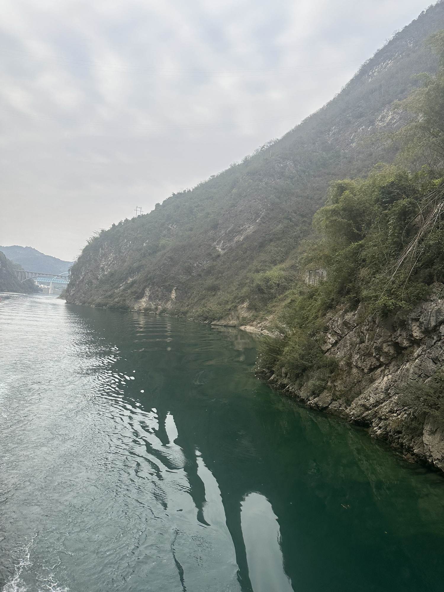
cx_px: 222
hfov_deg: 56.8
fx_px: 410
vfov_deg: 71.6
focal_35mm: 24
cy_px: 296
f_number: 1.78
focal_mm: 6.86
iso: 80
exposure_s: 1/762
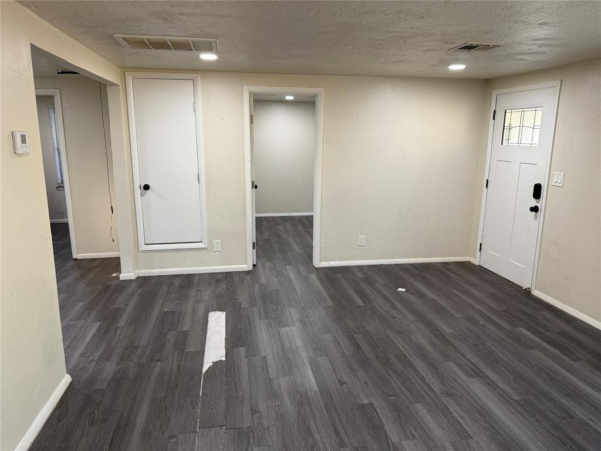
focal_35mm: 24
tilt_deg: -11.7
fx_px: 417
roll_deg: -0.1
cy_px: 226
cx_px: 300
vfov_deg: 56.8
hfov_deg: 71.6
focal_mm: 6.76
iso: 125
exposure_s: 1/60
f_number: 1.78
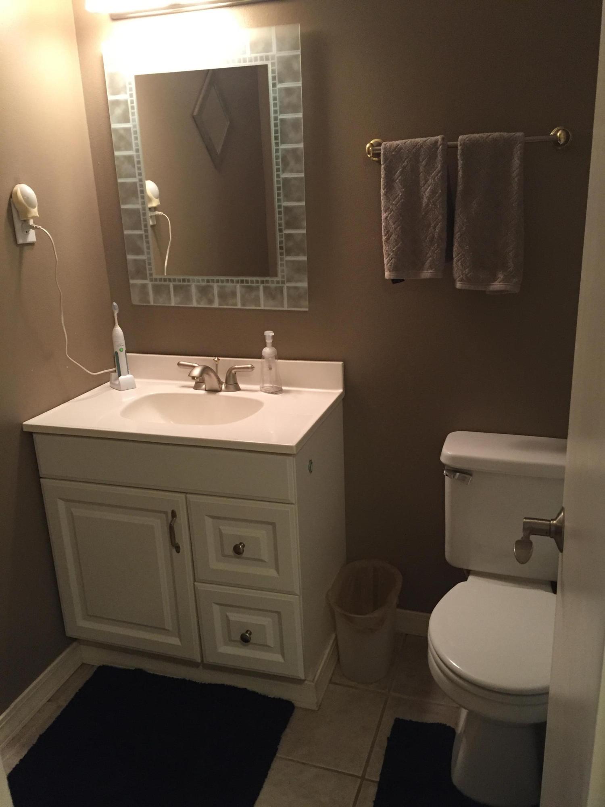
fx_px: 676
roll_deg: +3.2
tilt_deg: -17.5
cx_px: 302
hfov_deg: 48.2
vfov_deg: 61.7
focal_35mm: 29
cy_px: 404
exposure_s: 1/30
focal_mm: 4.15
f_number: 2.2
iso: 200
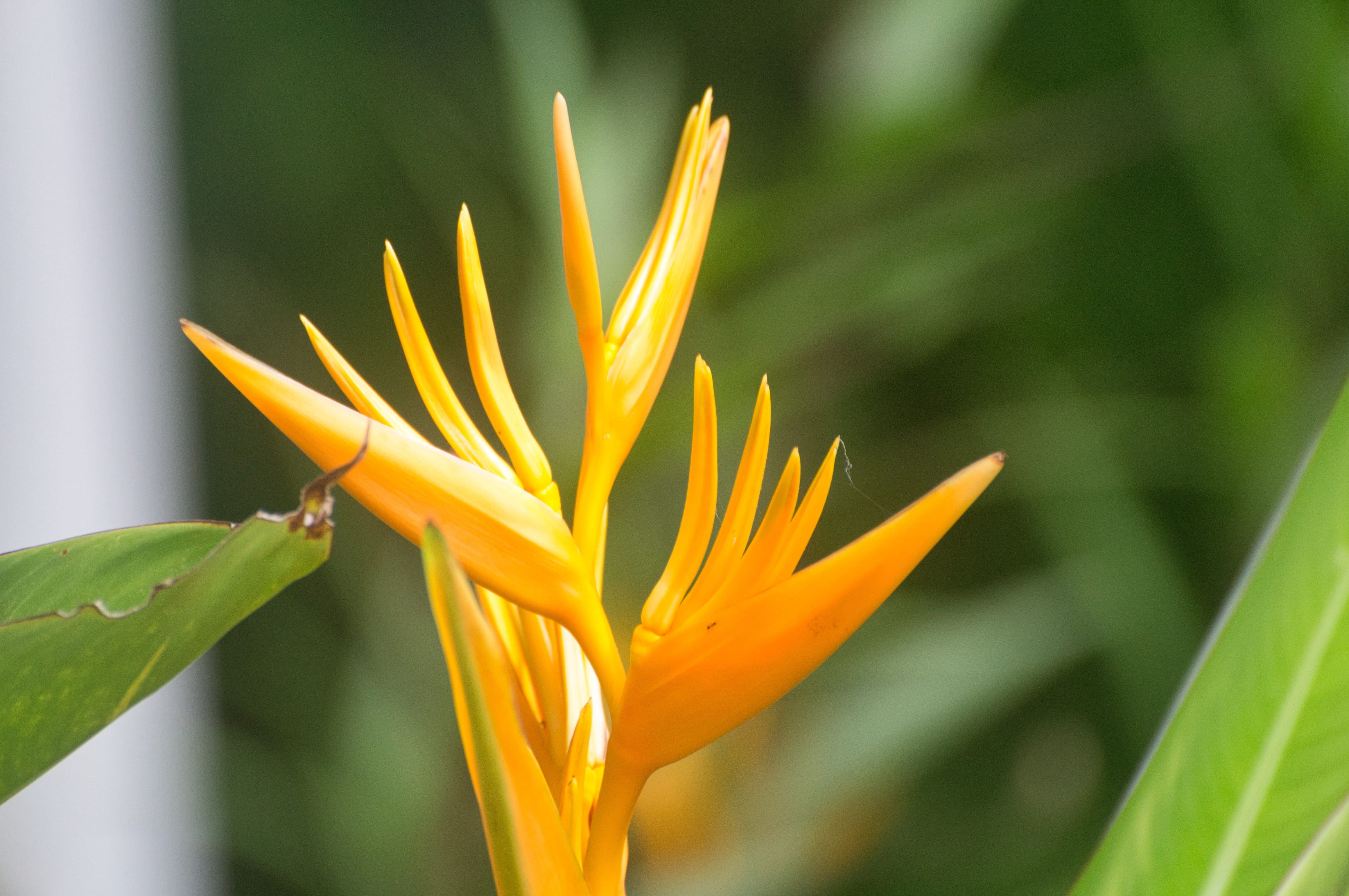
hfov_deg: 4.6
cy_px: 448
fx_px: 16841
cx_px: 674
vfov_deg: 3.0
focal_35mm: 450
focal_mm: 300
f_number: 5.6
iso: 800
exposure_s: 1/400
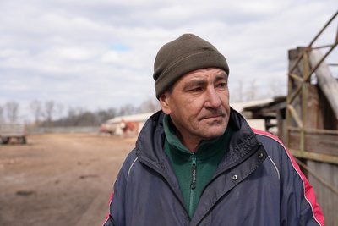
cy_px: 113
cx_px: 169
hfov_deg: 48.4
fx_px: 376
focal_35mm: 40
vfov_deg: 33.4
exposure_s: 1/500
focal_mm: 40
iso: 80
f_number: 4.5
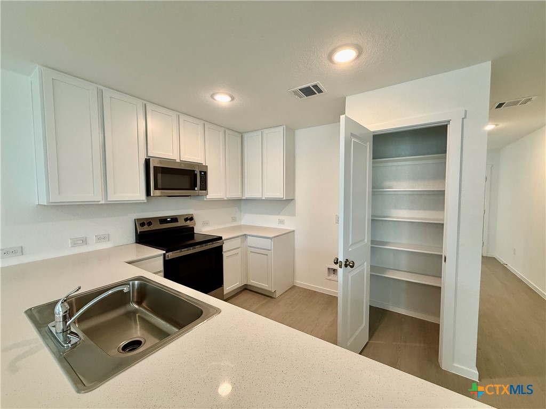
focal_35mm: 14
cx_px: 273
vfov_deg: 85.7
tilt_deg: -2.5
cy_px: 204
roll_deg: -0.6
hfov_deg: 102.1
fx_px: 221
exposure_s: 1/120
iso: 200
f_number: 2.2
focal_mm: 2.22
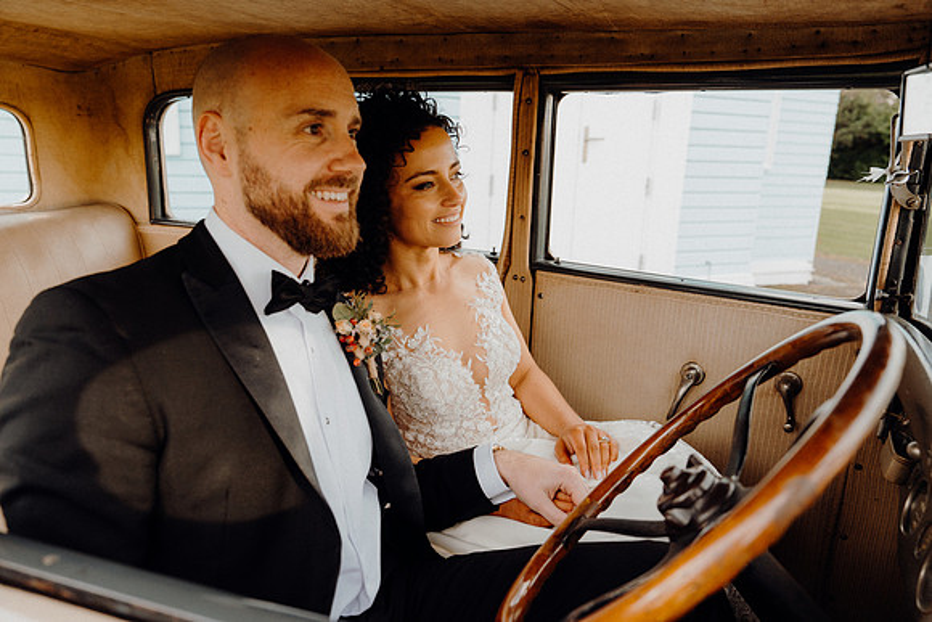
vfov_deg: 49.6
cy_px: 311
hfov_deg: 69.4
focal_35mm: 26
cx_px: 466
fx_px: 673
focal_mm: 26
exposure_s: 1/320
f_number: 3.5
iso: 250
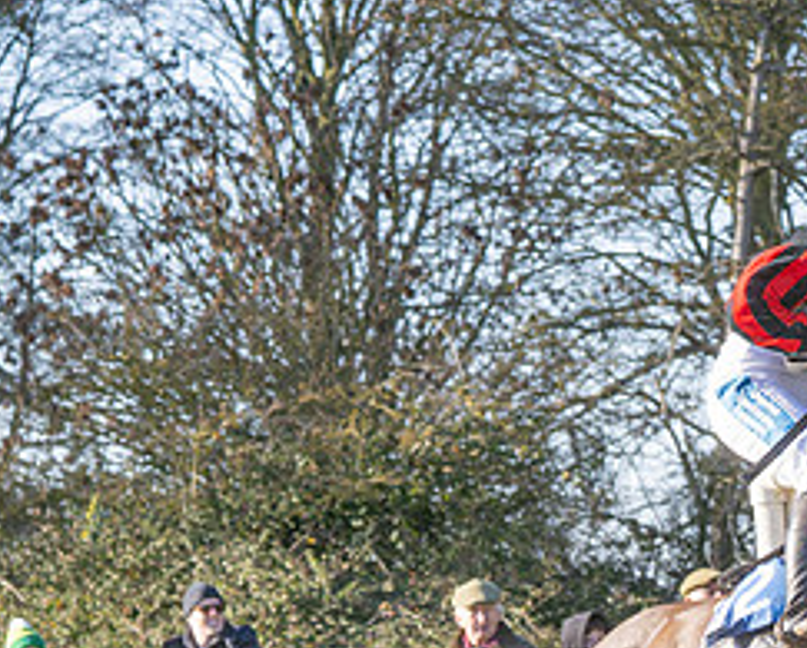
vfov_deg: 5.3
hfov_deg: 6.6
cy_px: 599
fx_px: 6959
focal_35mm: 291
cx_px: 902
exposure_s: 1/1250
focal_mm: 66
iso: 400
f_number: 4.5
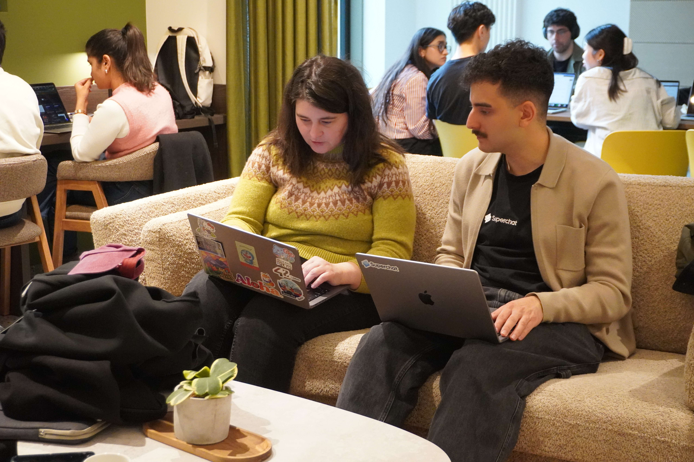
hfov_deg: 37.9
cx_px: 347
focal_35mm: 52
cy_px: 231
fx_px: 1012
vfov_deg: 25.8
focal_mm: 35
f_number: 5.6
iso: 6400
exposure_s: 1/160
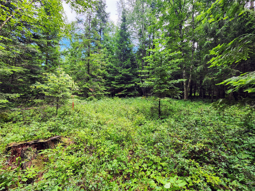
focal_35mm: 13
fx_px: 96
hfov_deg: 106.2
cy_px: 96
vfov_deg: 89.9
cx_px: 128
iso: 50
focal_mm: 2.2
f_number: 2.2
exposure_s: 1/133
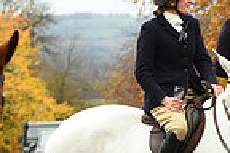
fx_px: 2875
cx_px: 455
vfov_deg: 3.1
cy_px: 99
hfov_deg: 4.5
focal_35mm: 450
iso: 2000
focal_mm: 112
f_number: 5.6
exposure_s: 1/1250
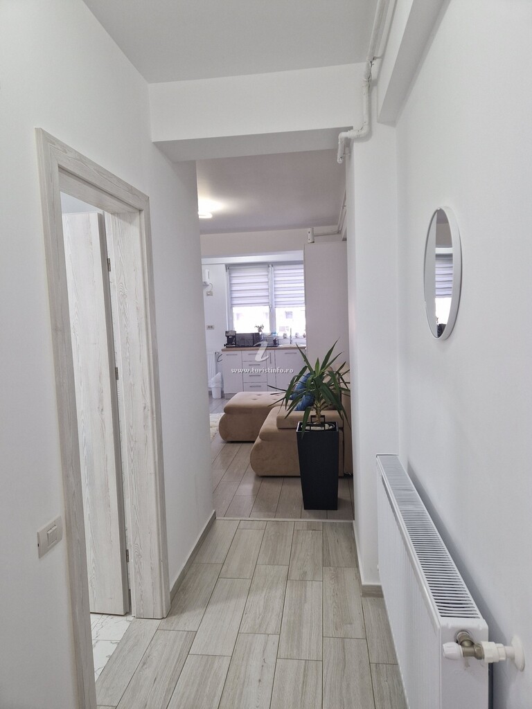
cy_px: 354
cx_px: 266
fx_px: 471
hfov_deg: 58.9
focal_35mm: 23
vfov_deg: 73.9
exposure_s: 1/100
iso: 100
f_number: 1.8
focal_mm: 5.4
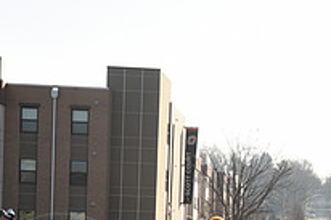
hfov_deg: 14.3
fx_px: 1295
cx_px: 345
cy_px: 285
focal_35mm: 141
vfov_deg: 9.5
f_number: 2.8
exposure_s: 1/1250
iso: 100
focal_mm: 50
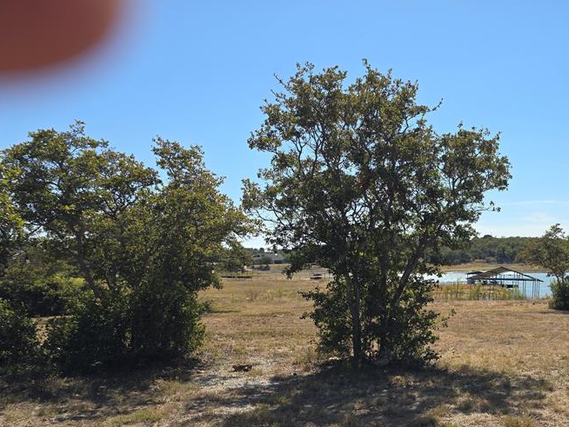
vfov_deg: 38.5
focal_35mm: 36
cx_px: 427
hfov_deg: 49.3
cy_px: 326
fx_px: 592
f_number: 1.7
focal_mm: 6.3
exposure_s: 1/868
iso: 12
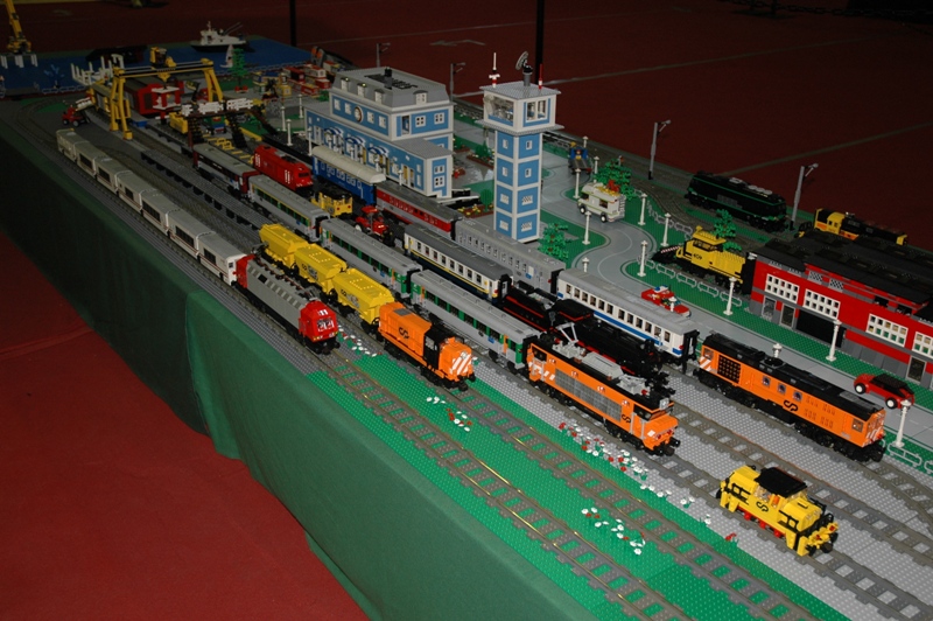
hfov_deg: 48.0
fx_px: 1049
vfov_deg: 33.0
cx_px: 466
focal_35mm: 40
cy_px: 310
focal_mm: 27
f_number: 3.8
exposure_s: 1/60
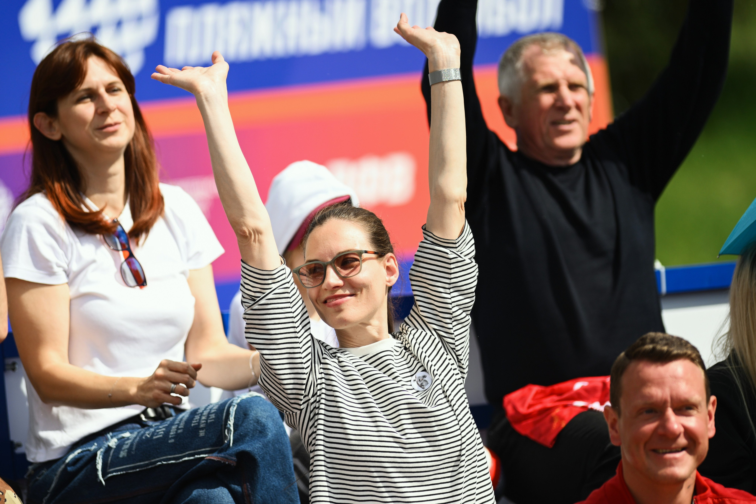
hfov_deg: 6.9
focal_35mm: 300
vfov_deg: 4.6
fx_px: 6299
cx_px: 378
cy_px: 252
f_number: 2.8
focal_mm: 300
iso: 160
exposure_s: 1/3200
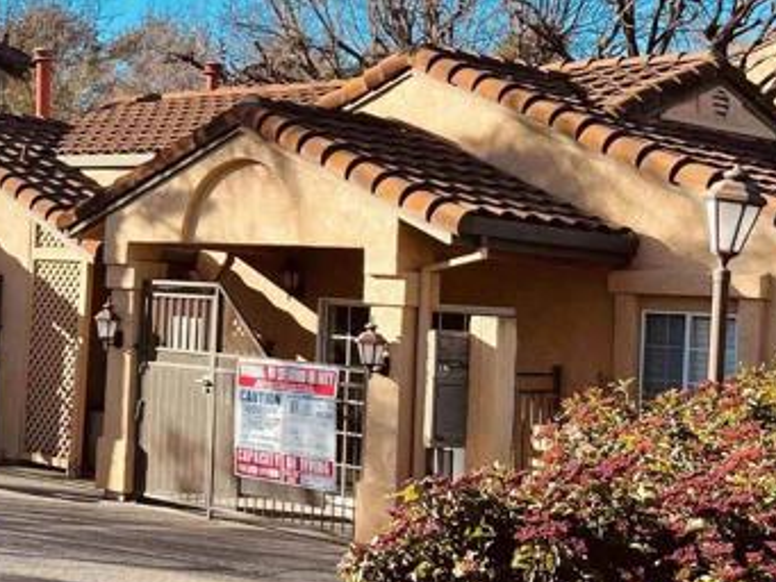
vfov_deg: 18.8
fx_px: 1749
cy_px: 180
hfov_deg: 23.5
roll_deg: -3.8
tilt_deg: +3.5
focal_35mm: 78
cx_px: -66
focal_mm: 4.2
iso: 32
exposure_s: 1/2020
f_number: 1.6
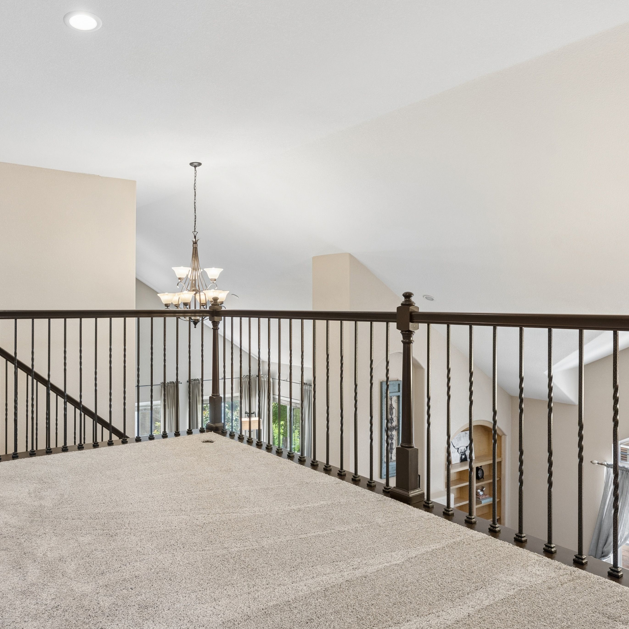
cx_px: 182
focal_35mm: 25
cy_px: 313
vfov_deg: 62.9
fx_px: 514
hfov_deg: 60.5
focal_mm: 19
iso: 640
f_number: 8
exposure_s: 1/30
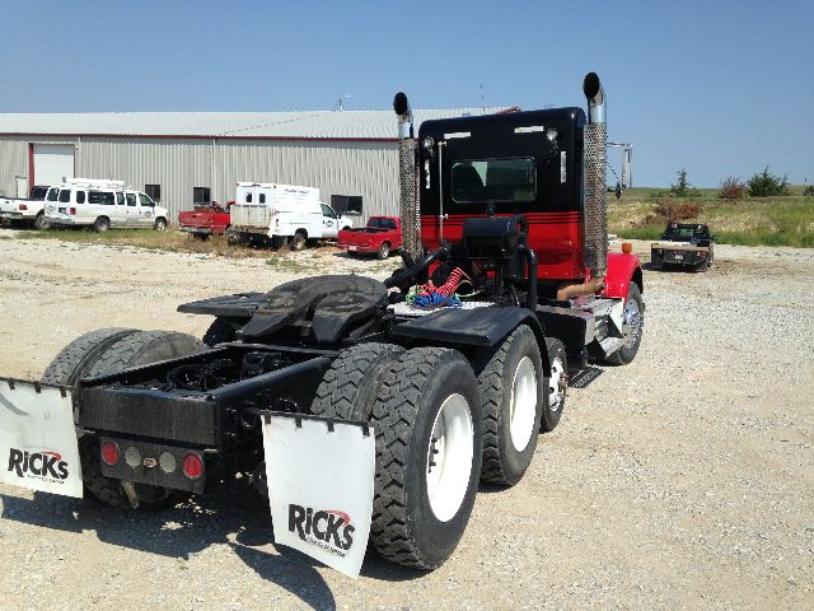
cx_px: 407
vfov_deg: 42.9
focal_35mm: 33
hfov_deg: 55.4
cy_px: 306
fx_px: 776
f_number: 2.4
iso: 50
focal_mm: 4.12
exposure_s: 1/1938
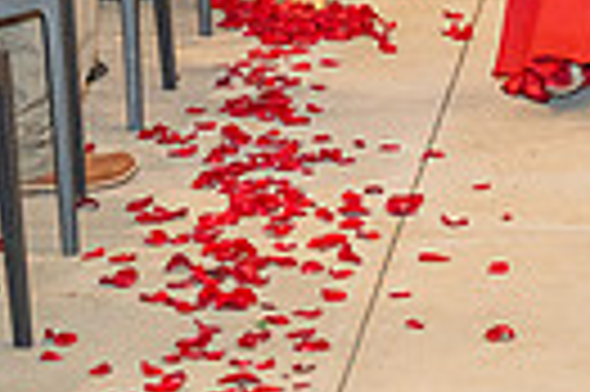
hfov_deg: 9.4
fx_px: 3552
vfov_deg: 6.2
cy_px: -237
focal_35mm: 217
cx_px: 730
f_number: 3.5
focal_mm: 49
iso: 1250
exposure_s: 1/200
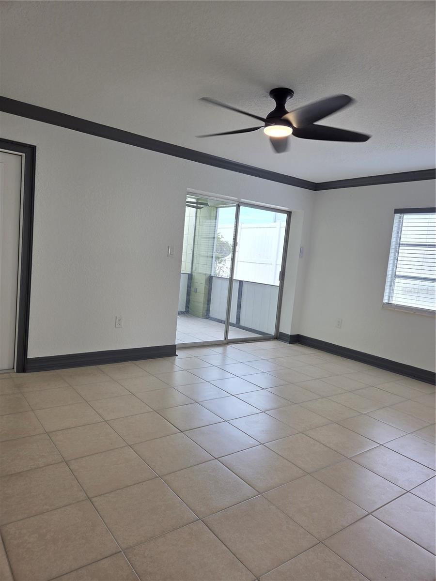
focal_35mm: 23
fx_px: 386
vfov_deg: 73.9
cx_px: 218
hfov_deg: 58.9
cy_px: 290
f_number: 1.8
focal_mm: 5.4
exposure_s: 1/120
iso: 32
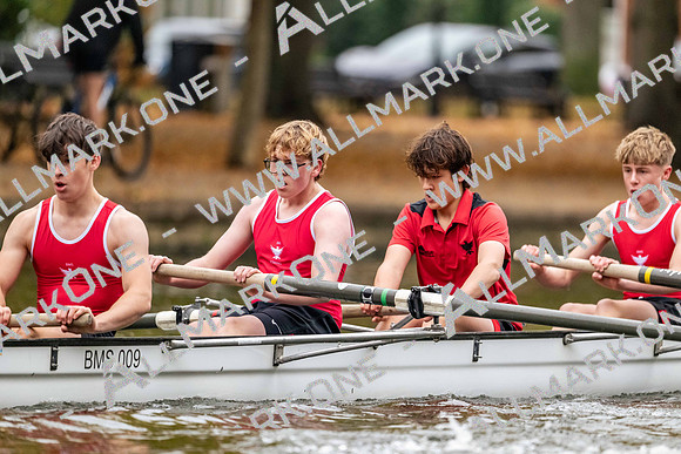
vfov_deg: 3.4
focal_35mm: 400
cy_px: 227
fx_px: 7568
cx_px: 340
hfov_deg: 5.2
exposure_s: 1/2000
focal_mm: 400
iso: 5000
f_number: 4.5
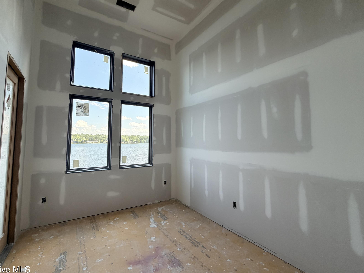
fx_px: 168
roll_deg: +0.4
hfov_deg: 94.4
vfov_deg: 78.0
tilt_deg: +4.3
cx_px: 172
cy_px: 128
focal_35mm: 16
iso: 64
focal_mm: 2.22
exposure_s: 1/121
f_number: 2.2
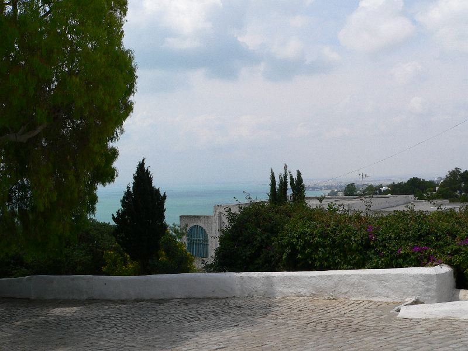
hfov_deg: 51.4
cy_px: 176
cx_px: 234
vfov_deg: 39.7
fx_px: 487
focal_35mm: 36
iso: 80
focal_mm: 6
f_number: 5.6
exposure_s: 1/640
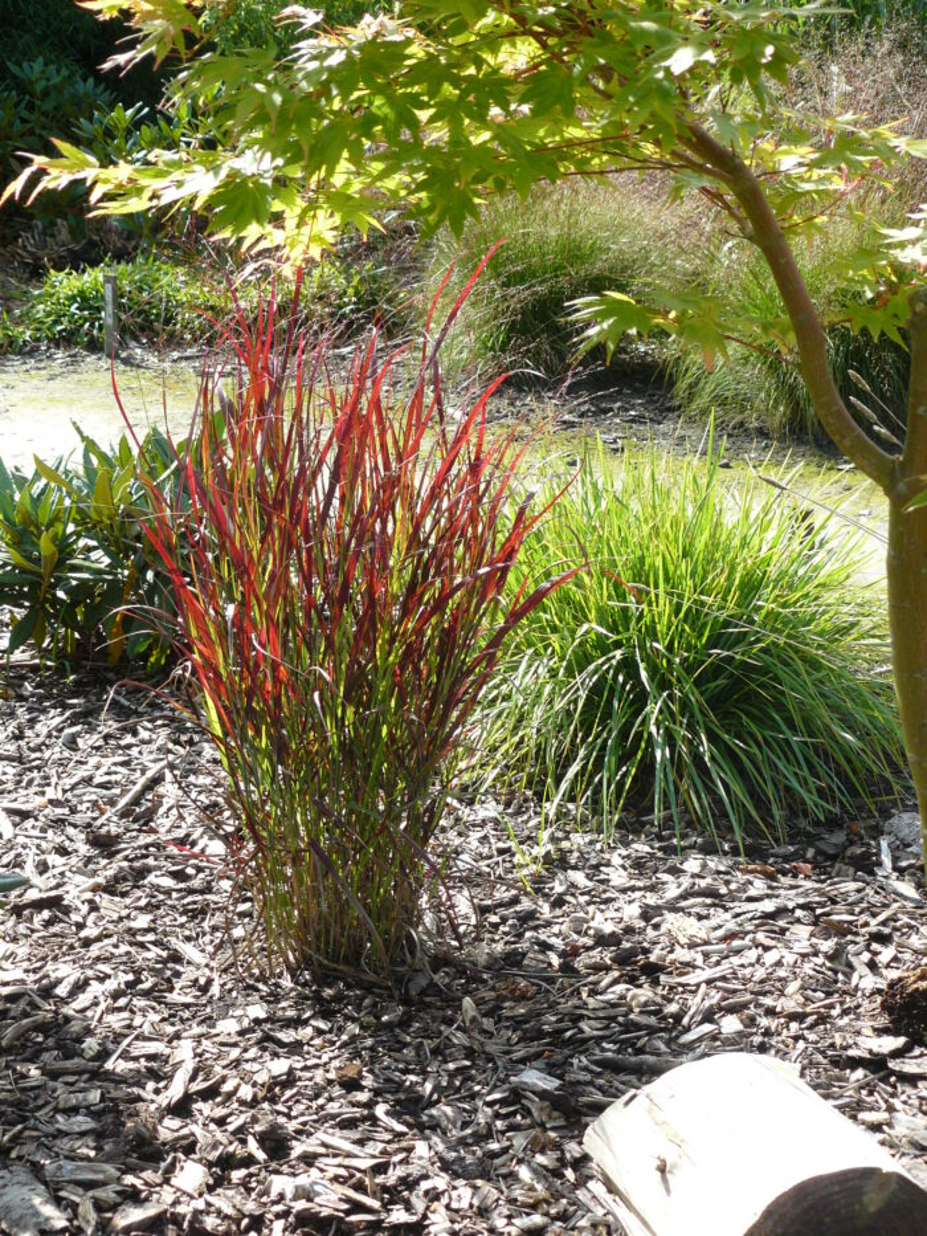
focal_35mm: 66
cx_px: 464
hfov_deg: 22.3
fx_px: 2356
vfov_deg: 29.4
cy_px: 618
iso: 100
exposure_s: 1/250
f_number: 4
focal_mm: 11
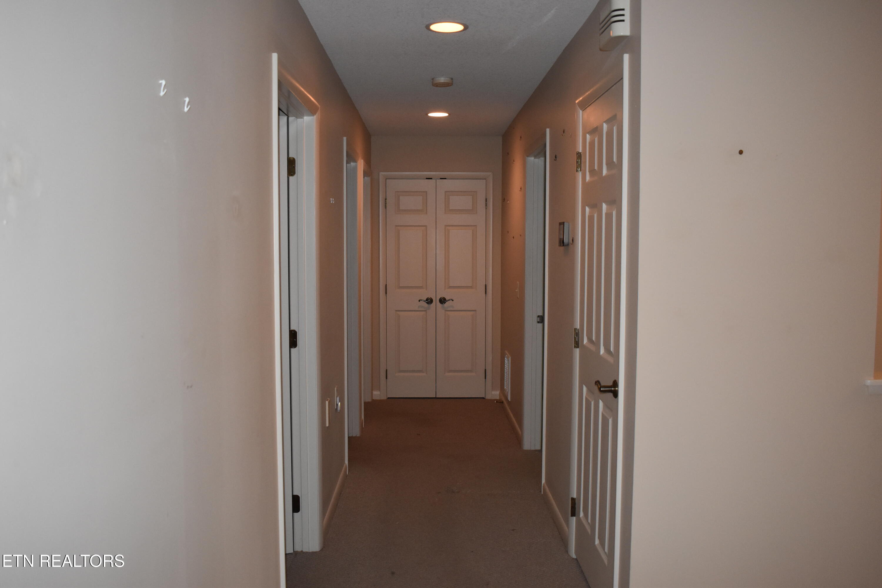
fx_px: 772
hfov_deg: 59.5
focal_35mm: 32
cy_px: 294
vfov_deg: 41.7
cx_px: 441
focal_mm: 21
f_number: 3.8
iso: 1600
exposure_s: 1/100
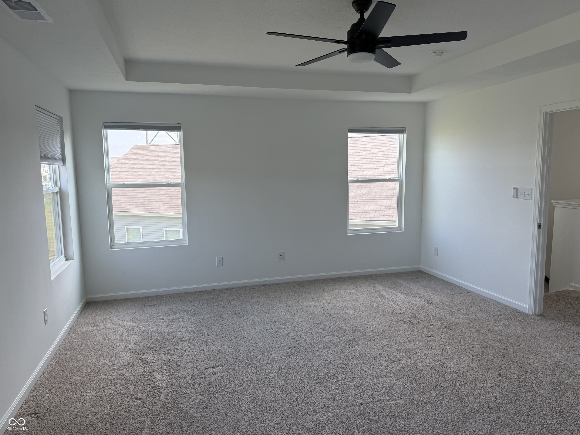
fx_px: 402
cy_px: 218
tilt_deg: -5.7
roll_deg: +1.1
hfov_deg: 71.6
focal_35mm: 24
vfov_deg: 56.8
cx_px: 290
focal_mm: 6.76
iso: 100
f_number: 1.78
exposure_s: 1/401
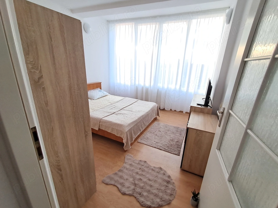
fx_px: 128
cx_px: 139
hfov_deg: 94.5
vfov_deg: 78.1
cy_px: 104
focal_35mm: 16
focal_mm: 1.64
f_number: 2.2
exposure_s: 1/100
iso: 64
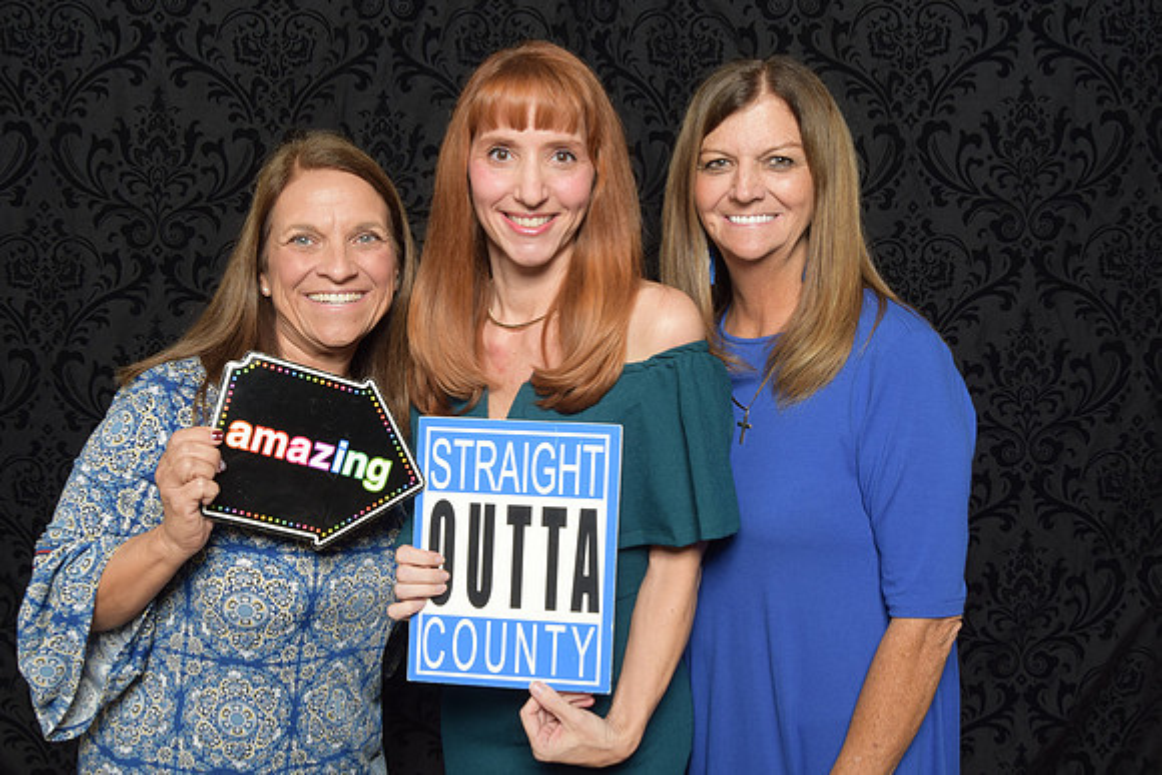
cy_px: 388
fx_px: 1259
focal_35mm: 39
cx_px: 581
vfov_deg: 34.2
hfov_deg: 49.5
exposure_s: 1/60
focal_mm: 26
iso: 500
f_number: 20
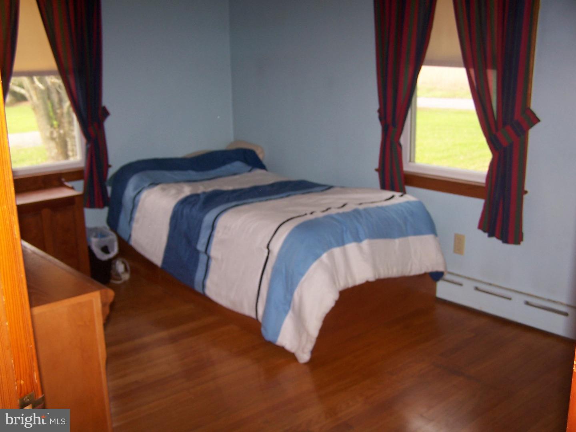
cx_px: 288
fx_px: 632
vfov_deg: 37.7
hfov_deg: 49.0
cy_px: 216
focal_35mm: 38
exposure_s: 1/60
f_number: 2.8
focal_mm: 6.3
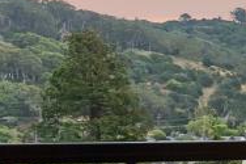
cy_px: 100
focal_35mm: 128
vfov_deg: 10.7
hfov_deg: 12.1
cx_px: 624
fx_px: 874
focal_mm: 16
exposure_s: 1/8
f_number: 8
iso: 640
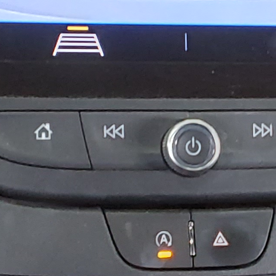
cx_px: 215
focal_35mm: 126
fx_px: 1137
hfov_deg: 13.8
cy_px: 147
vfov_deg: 13.8
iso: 200
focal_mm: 2.91
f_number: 1.9
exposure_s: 1/60
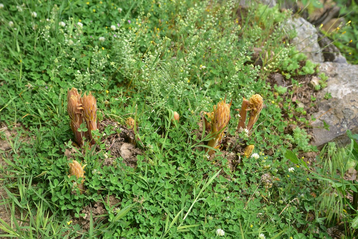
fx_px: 497
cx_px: 179
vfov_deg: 27.0
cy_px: 120
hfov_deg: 39.6
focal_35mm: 50
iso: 160
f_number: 9
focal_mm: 50
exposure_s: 1/100
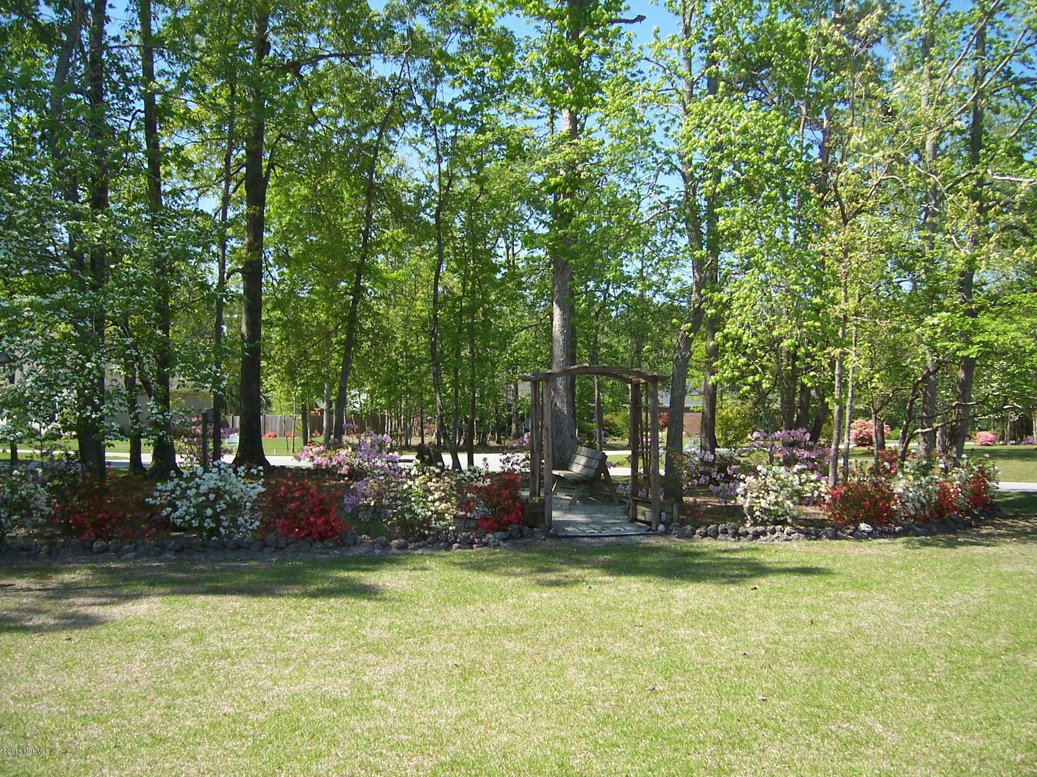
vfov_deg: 39.7
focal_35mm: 36
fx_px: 1078
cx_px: 518
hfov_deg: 51.4
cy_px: 388
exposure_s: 1/750
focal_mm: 6
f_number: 3
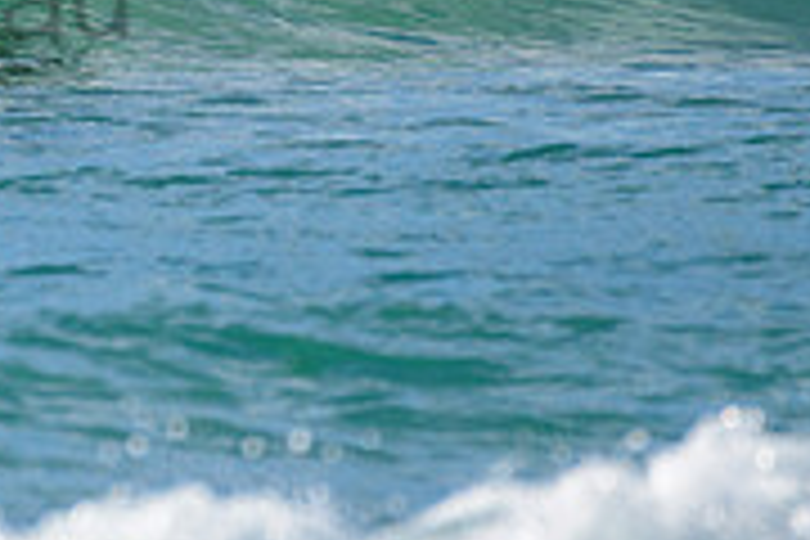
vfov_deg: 0.7
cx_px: -52
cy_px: -216
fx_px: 44547
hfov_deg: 1.0
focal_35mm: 1980
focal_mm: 500
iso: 320
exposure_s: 1/3200
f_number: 5.6
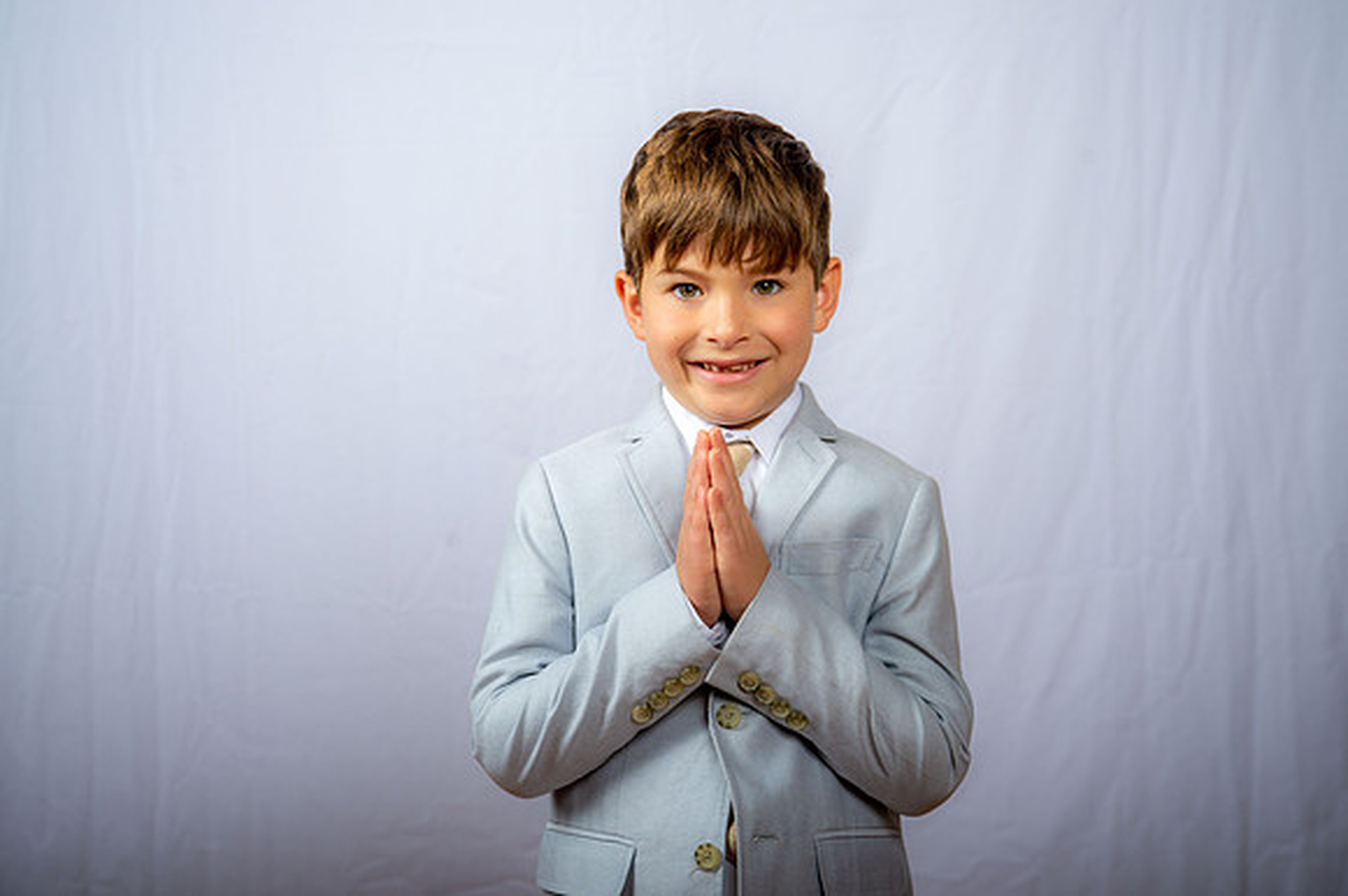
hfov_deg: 32.4
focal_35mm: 62
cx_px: 674
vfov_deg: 21.9
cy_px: 448
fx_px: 2320
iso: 250
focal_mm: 62
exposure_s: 1/200
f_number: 6.3
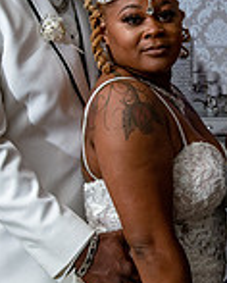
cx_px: 260
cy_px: 128
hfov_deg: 15.6
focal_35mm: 96
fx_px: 805
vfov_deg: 19.9
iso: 640
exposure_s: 1/160
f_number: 5.6
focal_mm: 26
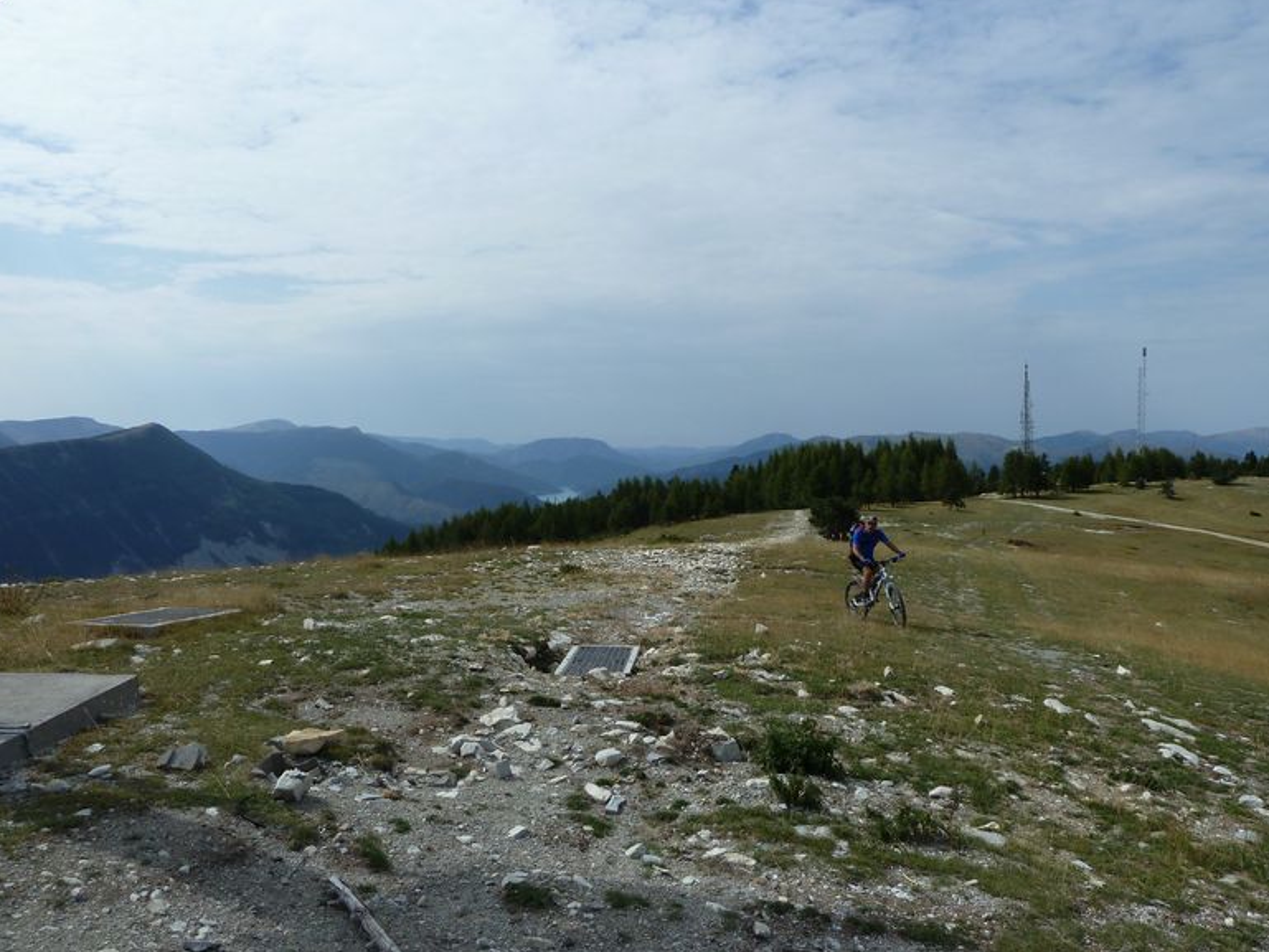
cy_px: 475
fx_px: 953
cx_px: 647
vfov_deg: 53.1
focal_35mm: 26
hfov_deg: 67.3
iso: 80
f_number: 5.6
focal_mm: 4.1
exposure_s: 1/640
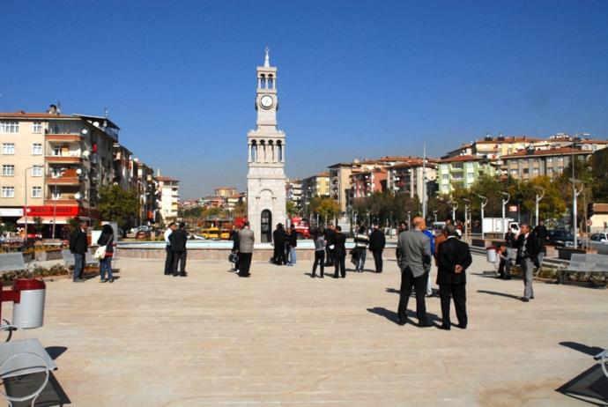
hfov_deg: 57.2
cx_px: 304
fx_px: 558
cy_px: 204
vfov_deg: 40.1
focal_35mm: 33
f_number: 14
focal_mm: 22
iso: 400
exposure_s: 1/800
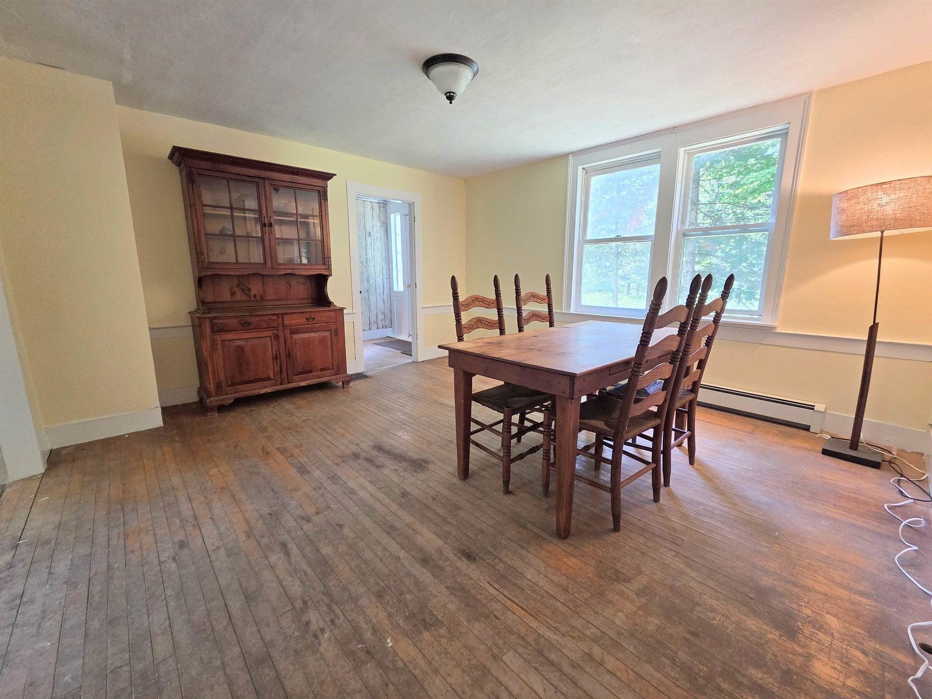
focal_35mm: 13
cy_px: 350
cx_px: 466
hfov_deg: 106.2
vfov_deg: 89.9
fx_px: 350
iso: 250
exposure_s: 1/120
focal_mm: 2.2
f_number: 2.2
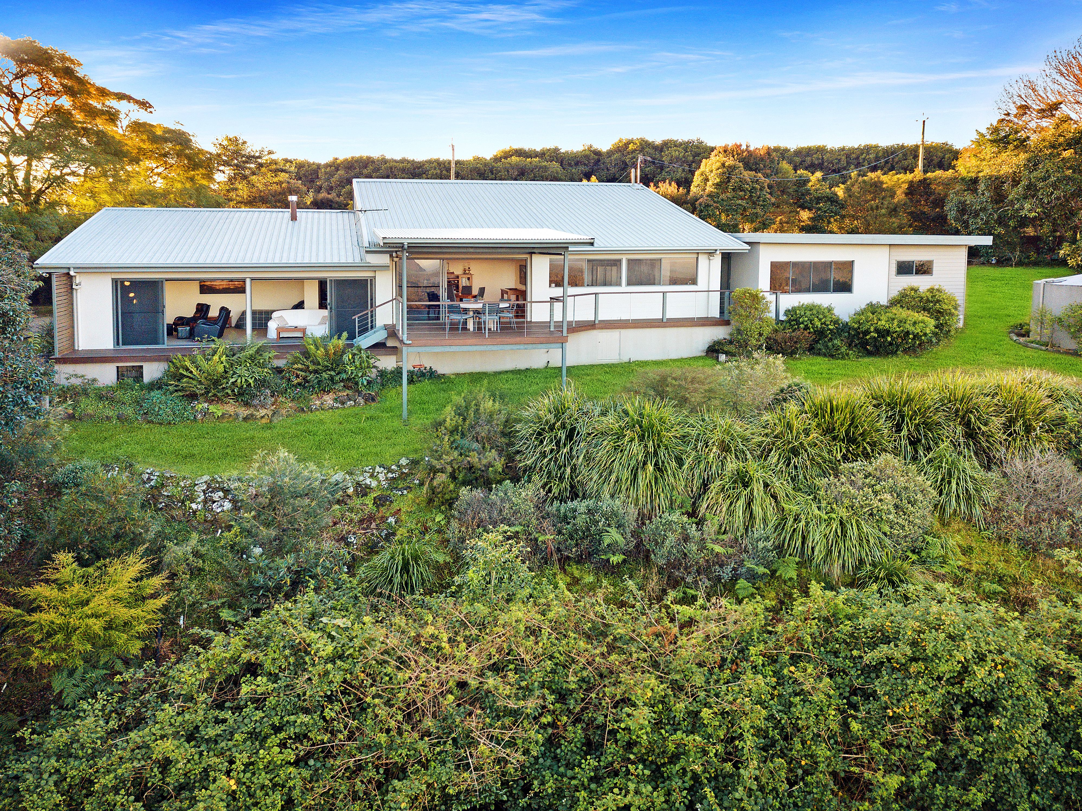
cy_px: 406
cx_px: 541
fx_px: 812
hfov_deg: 67.3
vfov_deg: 53.0
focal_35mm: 26
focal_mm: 4.73
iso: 117
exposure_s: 1/100
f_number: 2.2
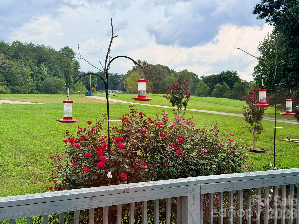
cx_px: 150
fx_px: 415
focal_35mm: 48
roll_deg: -1.0
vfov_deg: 30.3
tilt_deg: -1.6
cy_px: 112
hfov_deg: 39.7
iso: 64
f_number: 1.78
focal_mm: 6.76
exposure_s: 1/1041
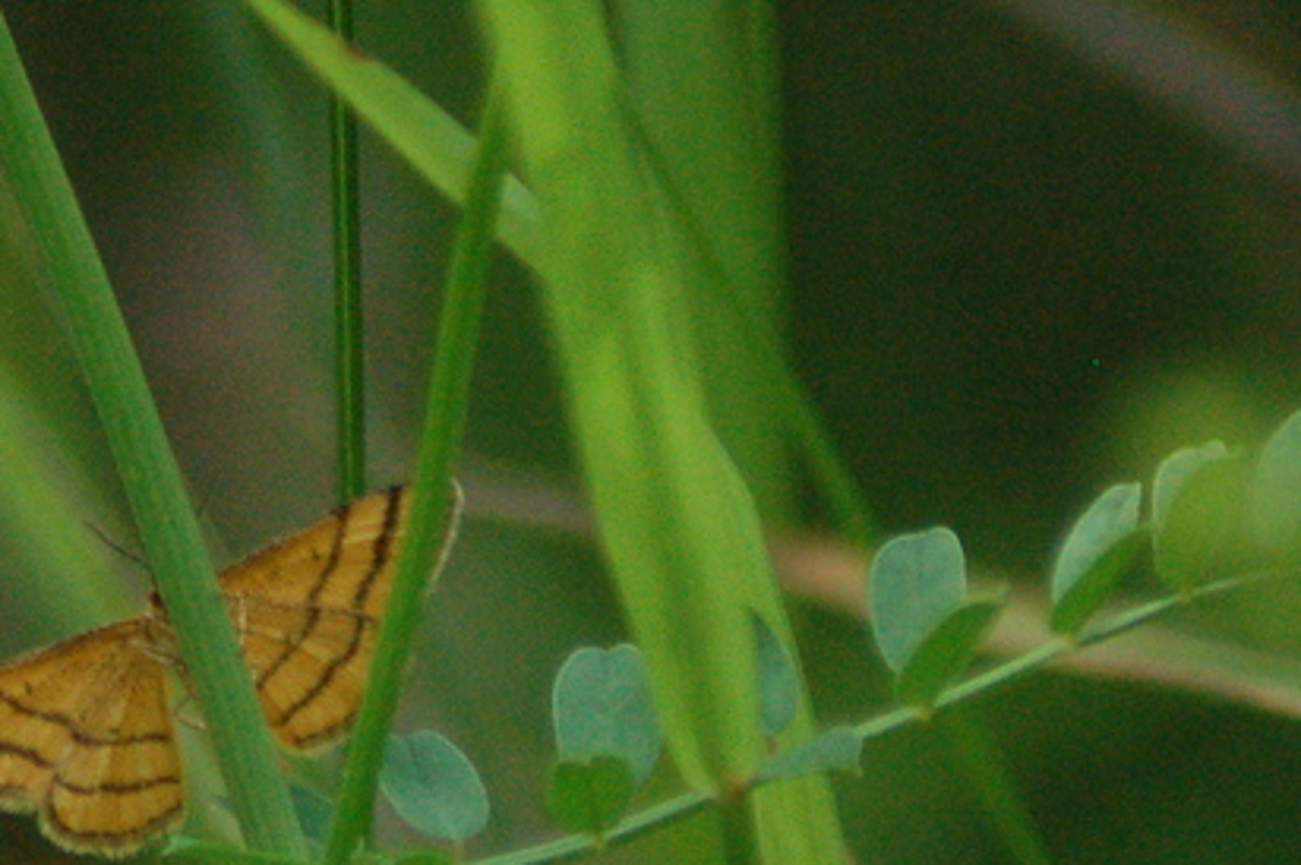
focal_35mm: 1052
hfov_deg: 2.0
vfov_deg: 1.3
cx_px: 186
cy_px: 758
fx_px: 37987
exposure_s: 1/1600
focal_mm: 300
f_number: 5.6
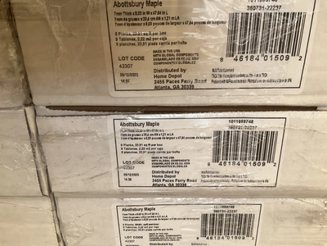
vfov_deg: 48.2
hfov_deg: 61.7
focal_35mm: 29
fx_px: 274
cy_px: 123
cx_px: 164
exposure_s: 1/136
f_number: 1.8
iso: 16
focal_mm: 3
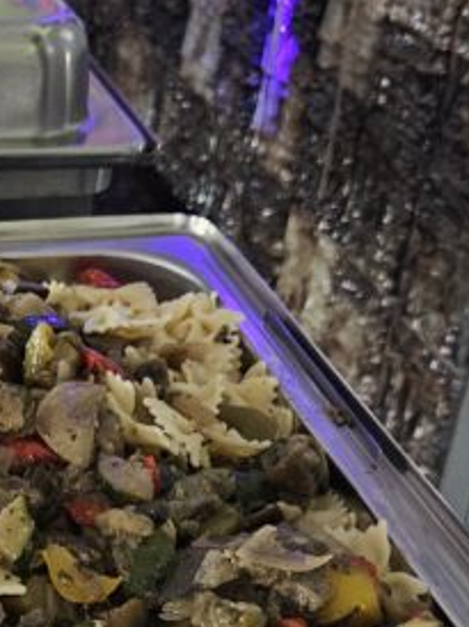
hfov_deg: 16.5
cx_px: -89
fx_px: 1556
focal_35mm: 86
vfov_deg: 21.9
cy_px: 638
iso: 1000
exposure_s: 1/25
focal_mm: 5.4
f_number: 1.8
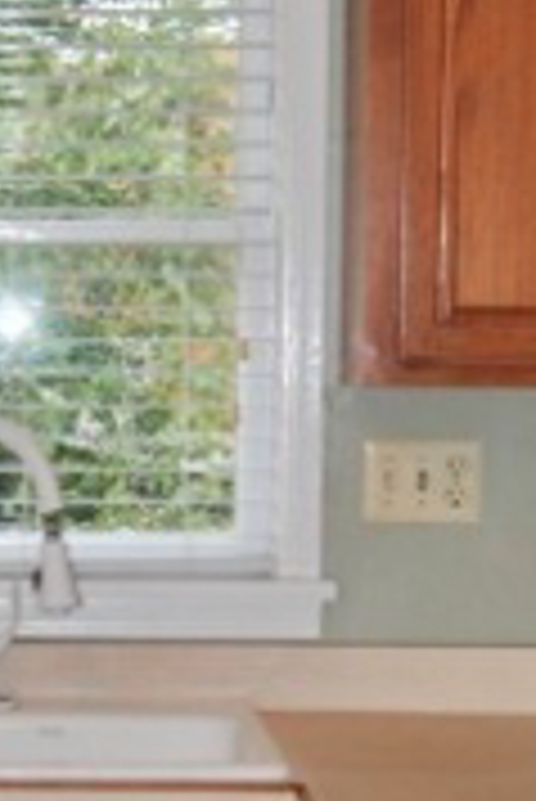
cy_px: 749
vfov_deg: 17.8
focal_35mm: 113
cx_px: -41
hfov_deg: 12.0
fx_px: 2519
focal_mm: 18
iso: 200
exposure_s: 1/60
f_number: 3.5
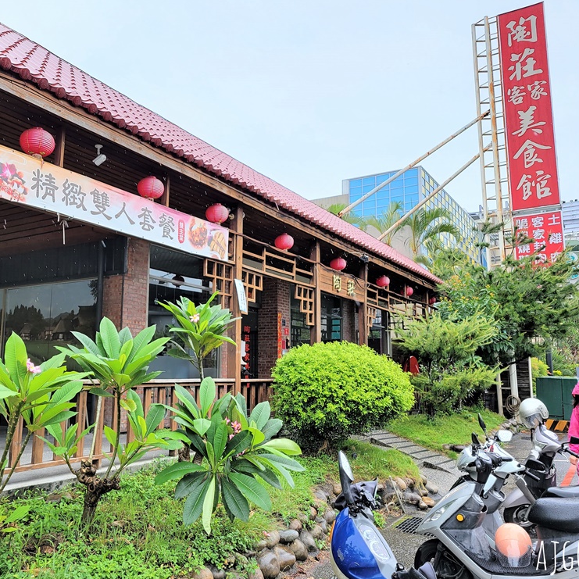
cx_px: 234
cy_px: 290
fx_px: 587
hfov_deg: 52.2
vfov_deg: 52.5
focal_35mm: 31
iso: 40
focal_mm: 5.4
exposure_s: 1/488
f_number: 1.8
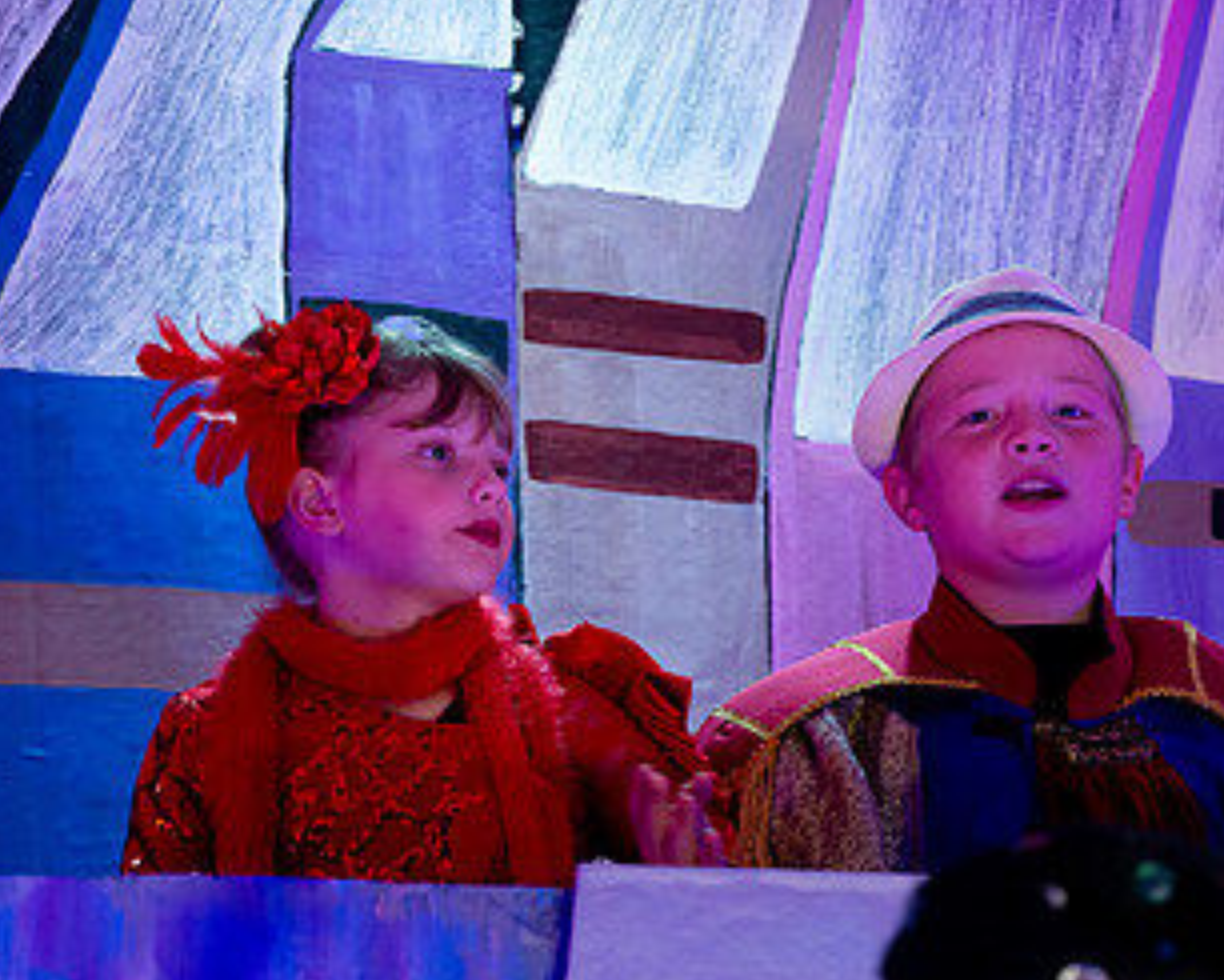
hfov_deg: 6.8
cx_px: 500
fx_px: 10328
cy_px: 702
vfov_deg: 5.4
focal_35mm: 285
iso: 1000
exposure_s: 1/60
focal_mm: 160
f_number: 5
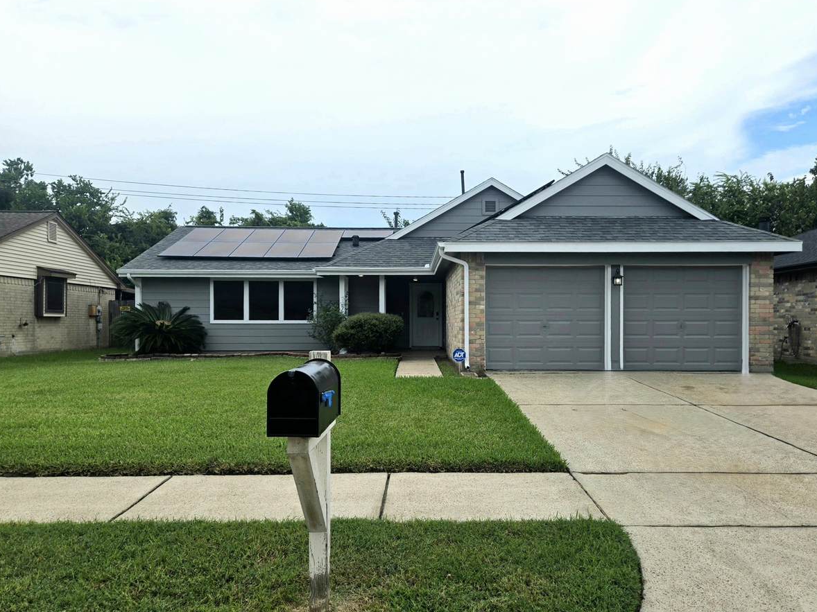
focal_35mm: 25
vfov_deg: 54.9
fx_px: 590
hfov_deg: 69.3
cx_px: 438
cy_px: 313
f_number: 1.8
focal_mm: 5.4
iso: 25
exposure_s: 1/2000
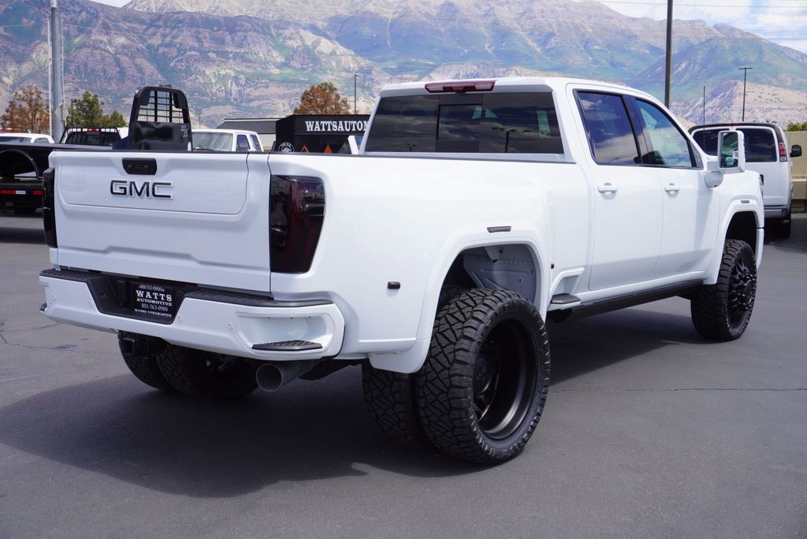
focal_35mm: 44
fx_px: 976
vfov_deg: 30.9
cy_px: 270
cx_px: 404
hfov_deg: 44.9
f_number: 10
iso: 100
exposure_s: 1/125
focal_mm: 29
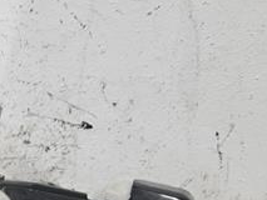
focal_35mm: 69
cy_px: 251
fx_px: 533
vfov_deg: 19.8
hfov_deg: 24.5
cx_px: -83
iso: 320
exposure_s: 1/100
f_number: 1.8
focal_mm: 5.4
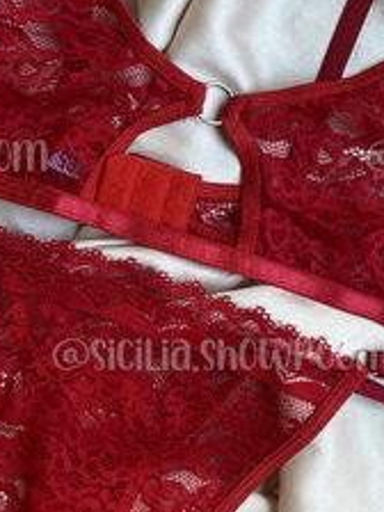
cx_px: 167
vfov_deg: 30.8
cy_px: 150
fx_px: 917
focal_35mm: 62
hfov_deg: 23.6
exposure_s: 1/120
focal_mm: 5.1
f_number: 1.6
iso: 125
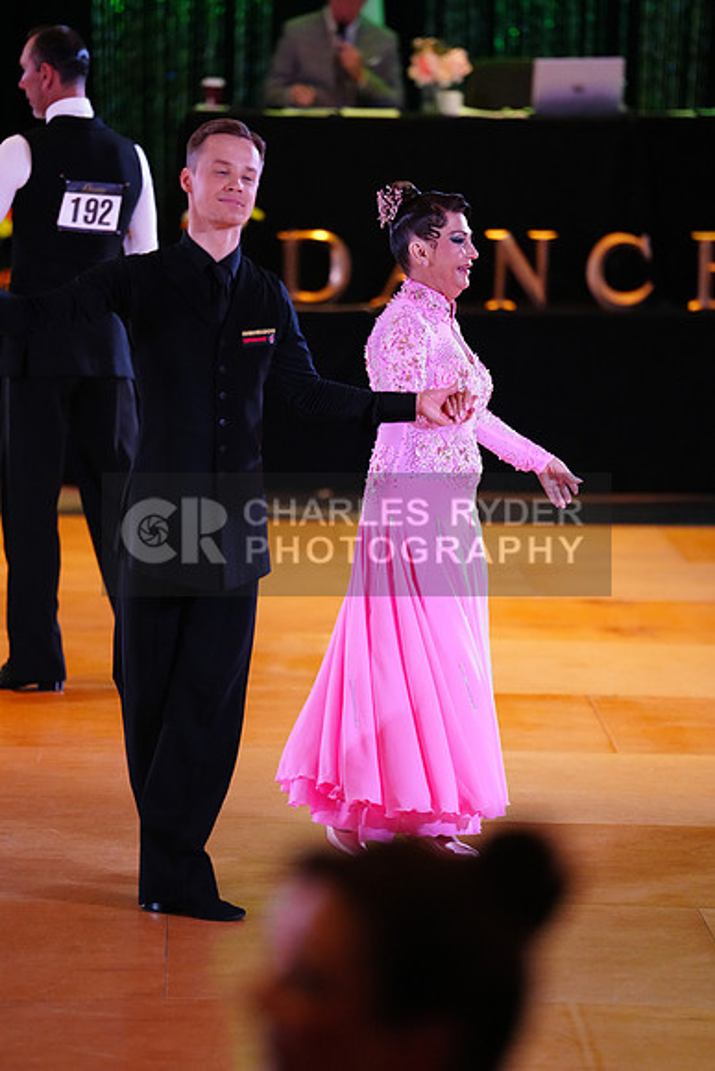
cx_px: 358
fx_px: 5954
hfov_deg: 6.9
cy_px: 536
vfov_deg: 10.3
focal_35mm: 200
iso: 5000
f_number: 2.8
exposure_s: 1/400
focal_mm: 200
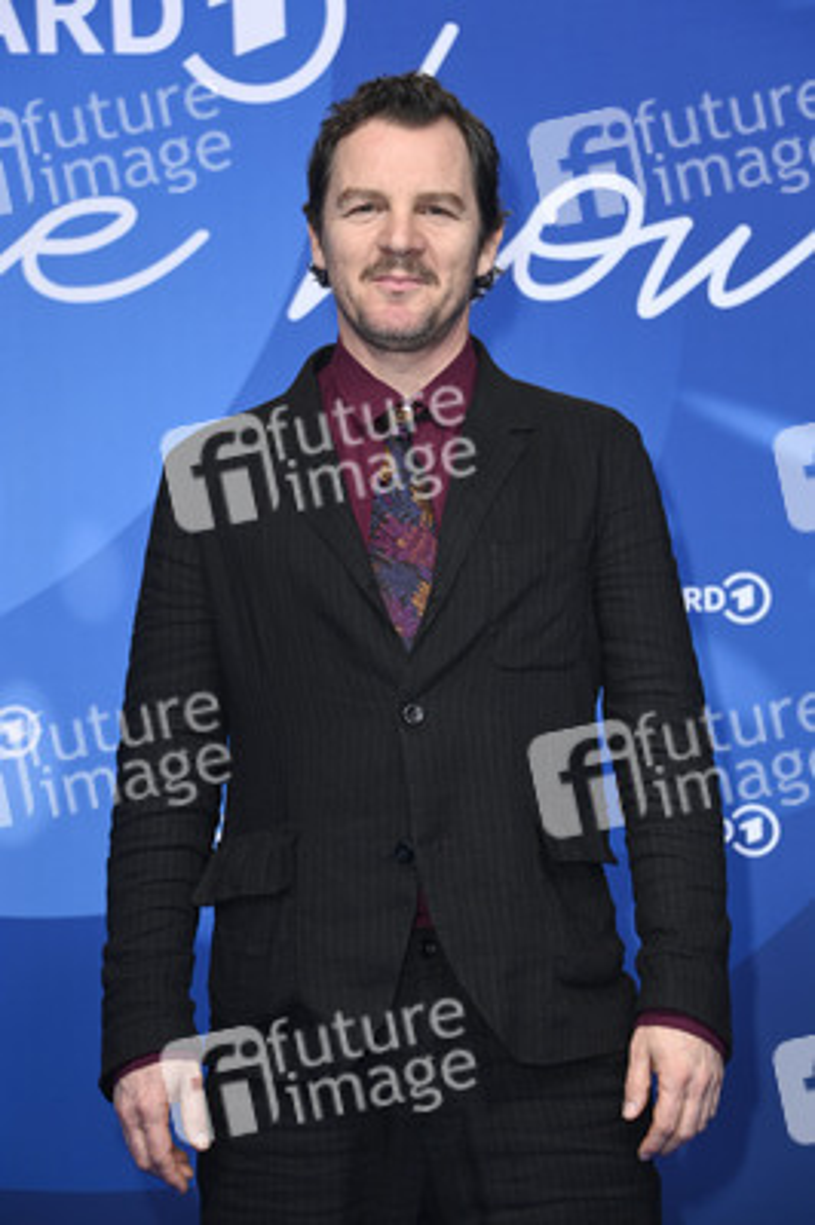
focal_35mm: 98
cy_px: 612
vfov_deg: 20.8
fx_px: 3333
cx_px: 408
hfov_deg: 13.9
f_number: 5.6
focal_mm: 98
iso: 1250
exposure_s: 1/250
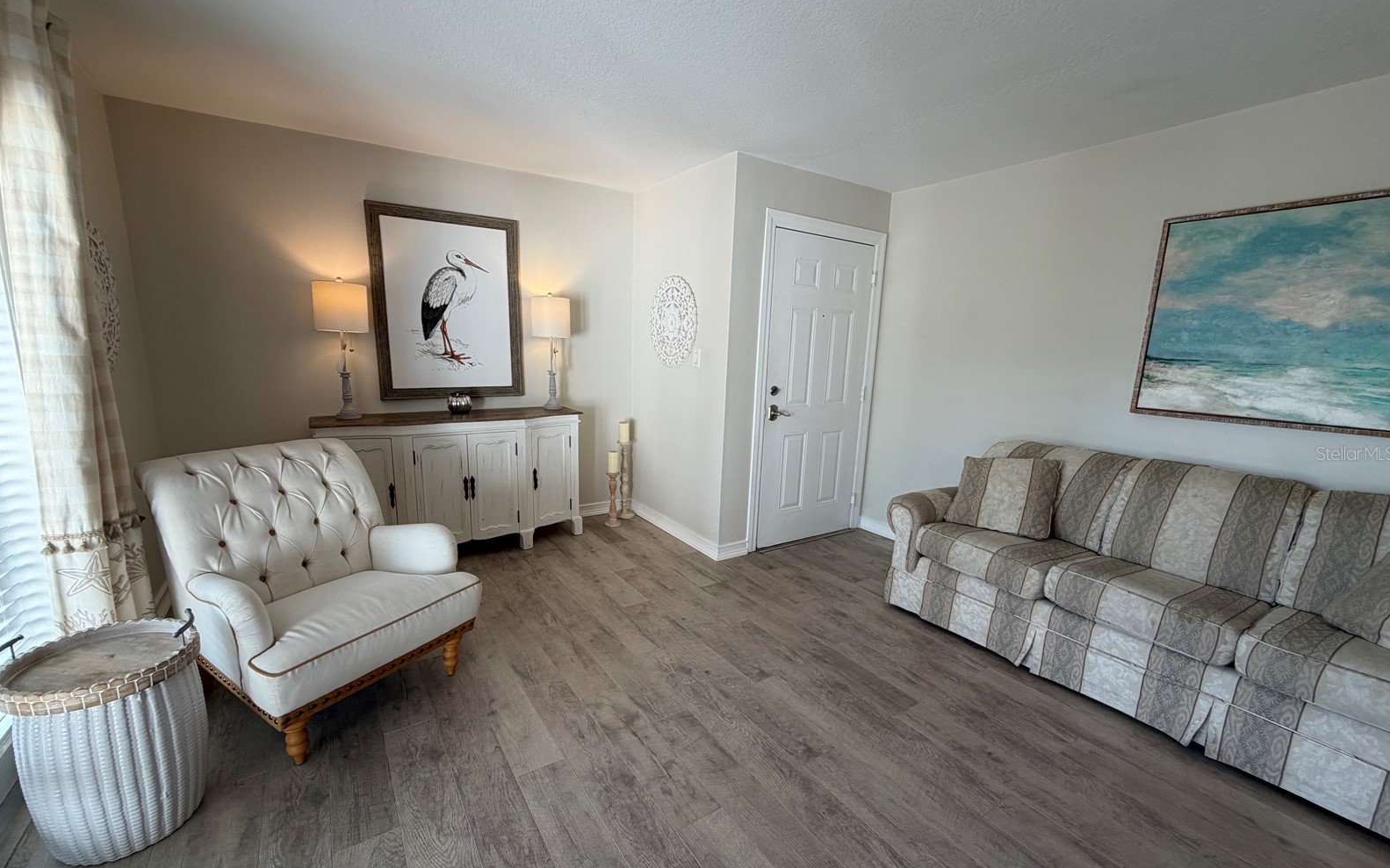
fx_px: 568
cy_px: 453
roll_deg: -1.9
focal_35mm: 15
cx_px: 696
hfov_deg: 101.5
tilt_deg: -11.0
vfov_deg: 74.7
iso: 125
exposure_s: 1/120
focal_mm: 2.22
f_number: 2.2
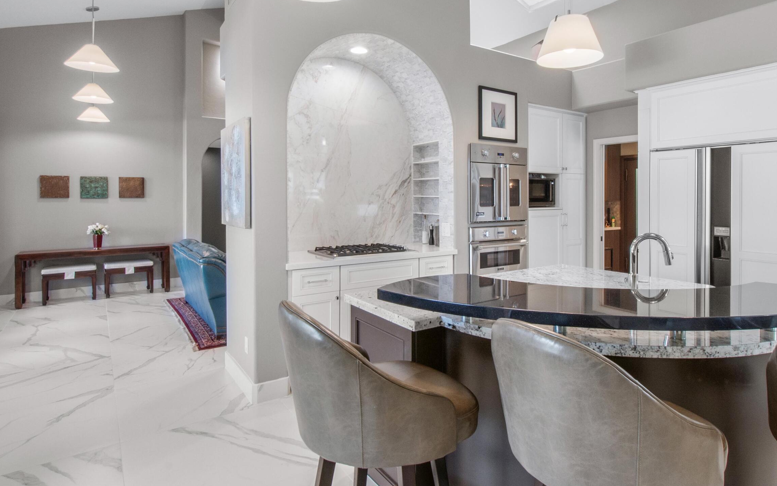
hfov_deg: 84.6
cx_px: 441
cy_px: 199
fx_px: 424
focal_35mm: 20
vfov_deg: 59.2
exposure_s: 1/50
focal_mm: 10
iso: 500
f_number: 16
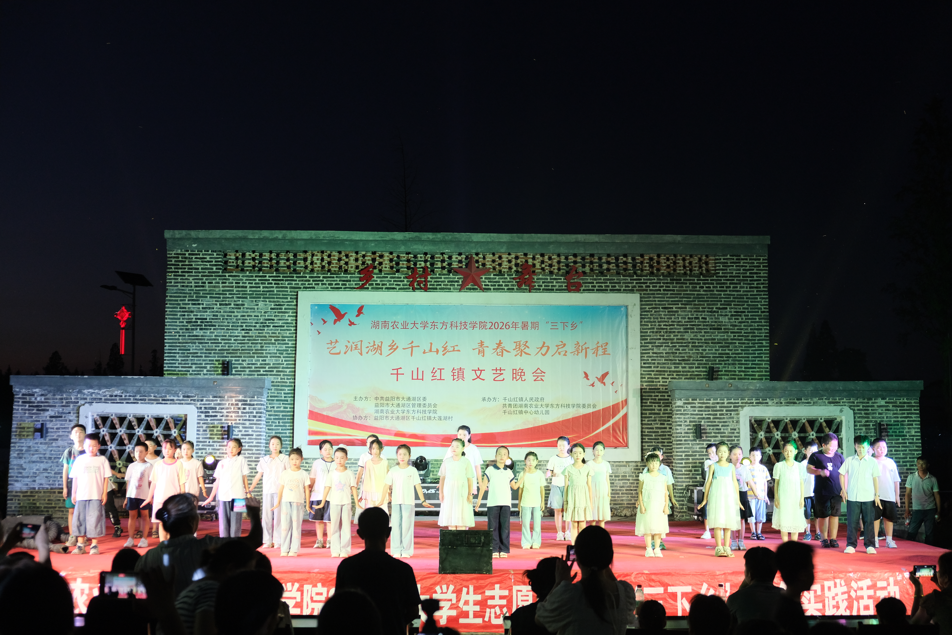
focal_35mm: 38
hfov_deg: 50.7
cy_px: 318
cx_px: 476
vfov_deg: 35.1
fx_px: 1005
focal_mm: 25.4
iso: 800
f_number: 3.2
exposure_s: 1/60
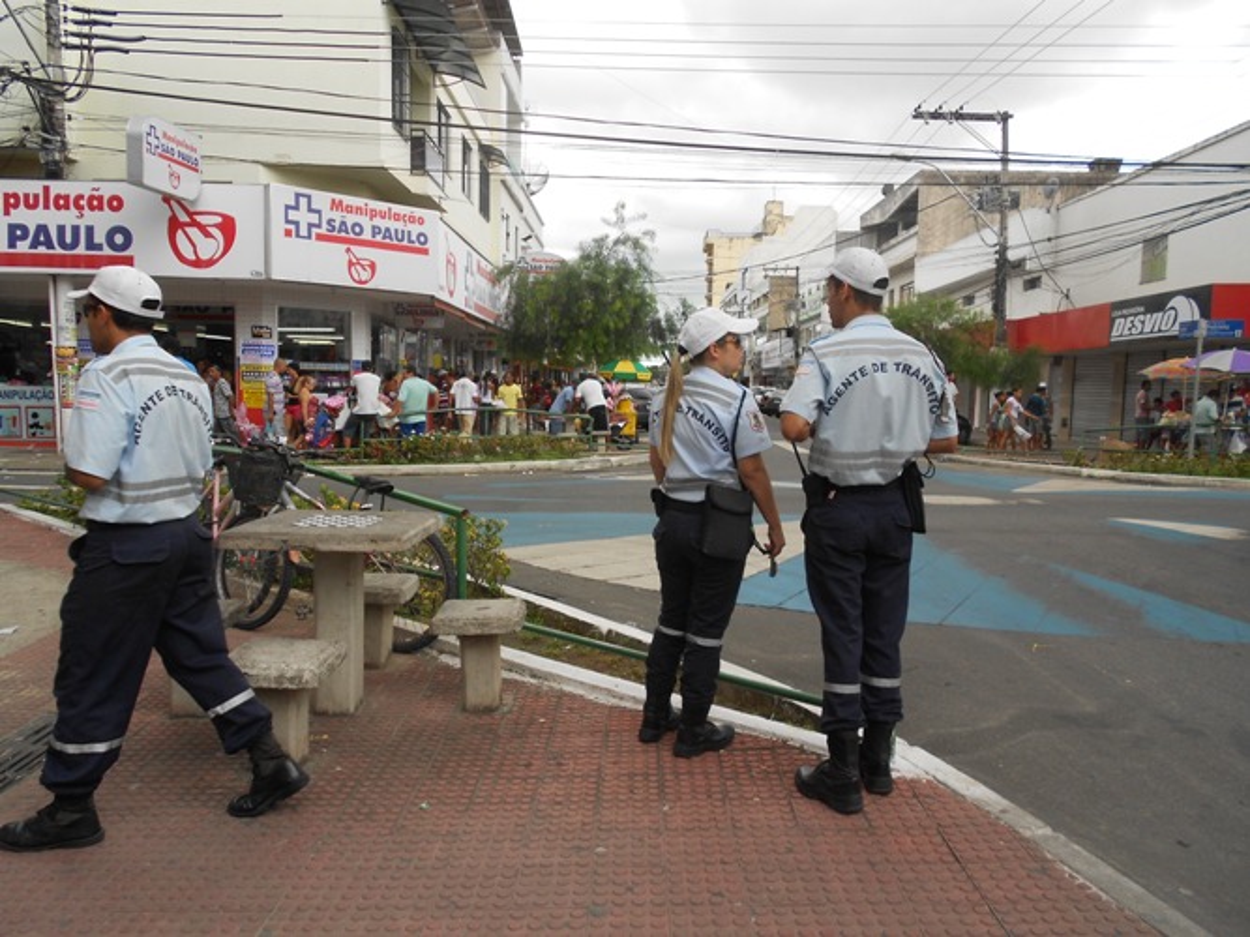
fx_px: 939
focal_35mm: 26
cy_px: 468
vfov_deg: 53.0
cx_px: 625
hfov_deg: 67.3
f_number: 3.2
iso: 80
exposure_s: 1/320
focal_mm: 4.6
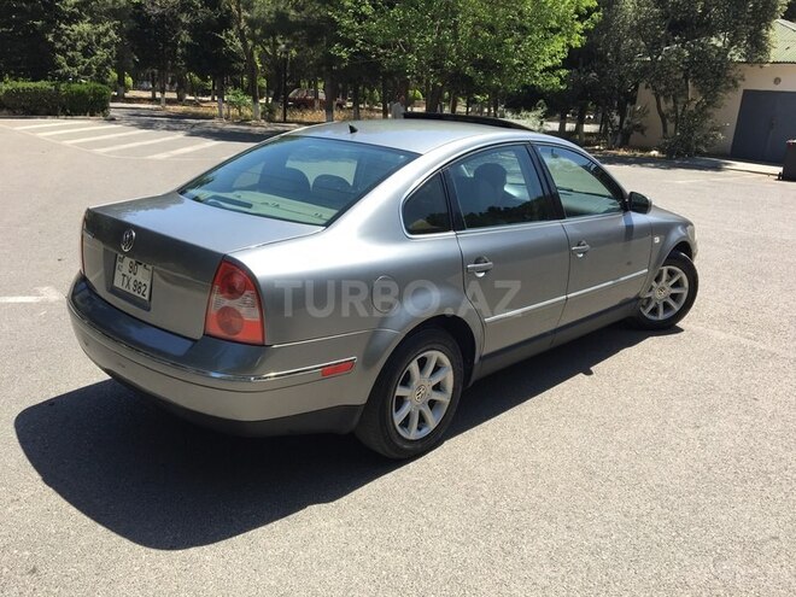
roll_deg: -3.8
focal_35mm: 29
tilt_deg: -16.2
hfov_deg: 61.7
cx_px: 398
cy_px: 298
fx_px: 667
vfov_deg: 48.2
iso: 25
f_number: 2.2
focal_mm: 4.15
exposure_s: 1/739
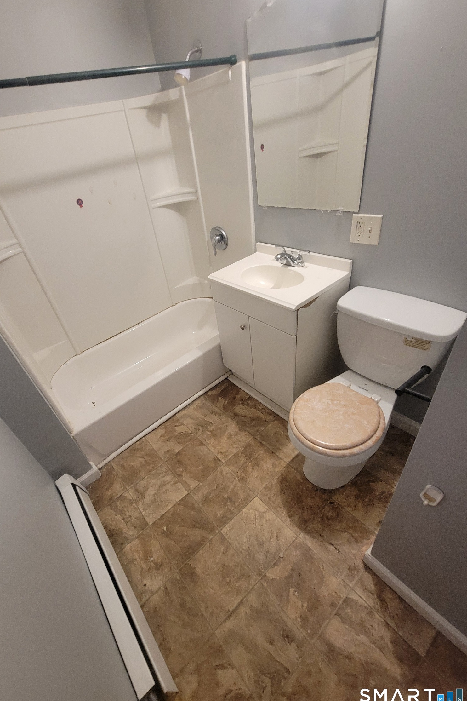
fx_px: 272
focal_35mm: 14
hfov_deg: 80.6
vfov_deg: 104.3
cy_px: 347
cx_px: 197
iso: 400
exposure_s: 1/30
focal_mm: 2.2
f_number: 2.2
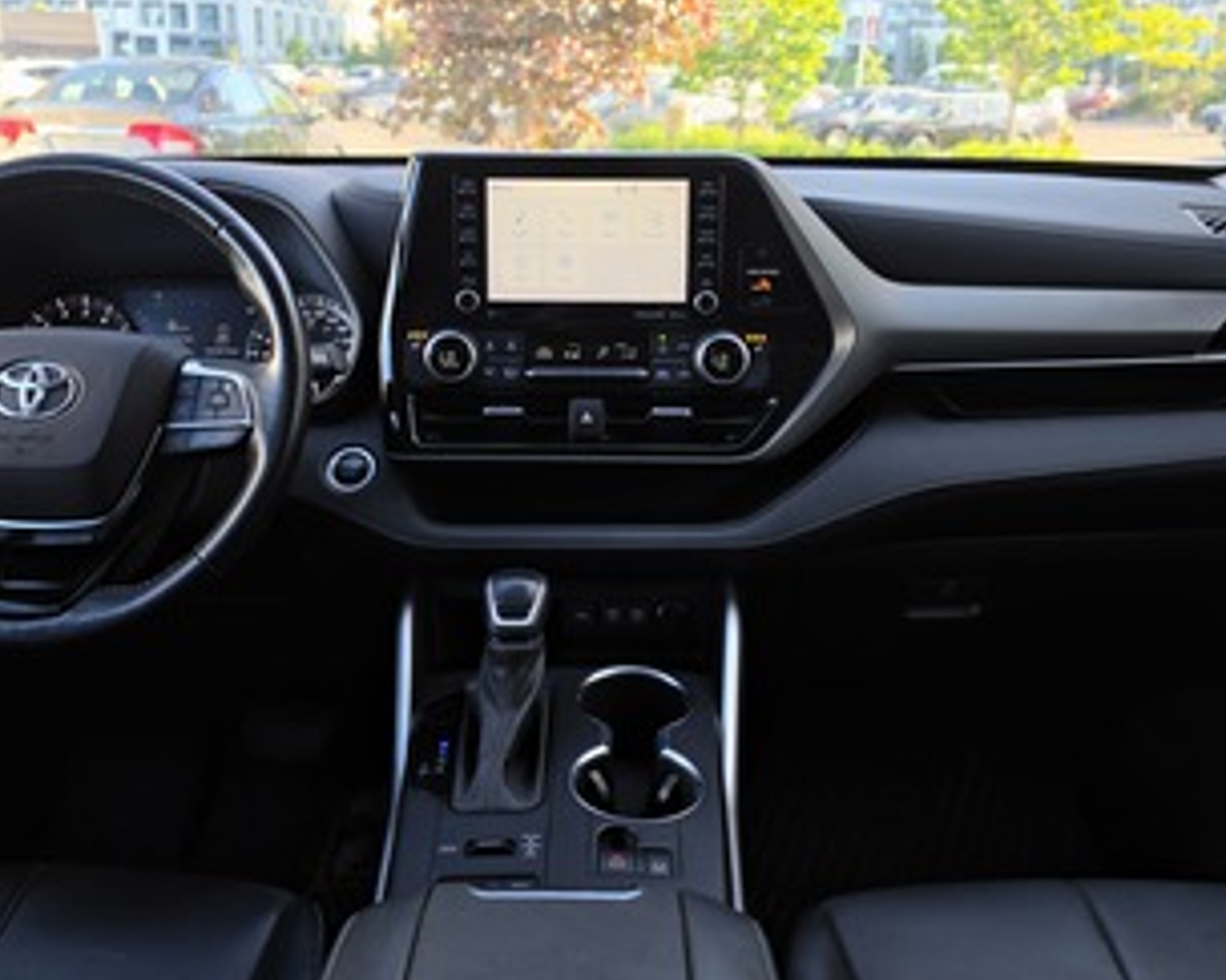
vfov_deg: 46.8
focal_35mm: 31
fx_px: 1124
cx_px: 585
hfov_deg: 57.2
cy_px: 389
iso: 20
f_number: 1.4
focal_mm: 6.5
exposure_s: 1/180
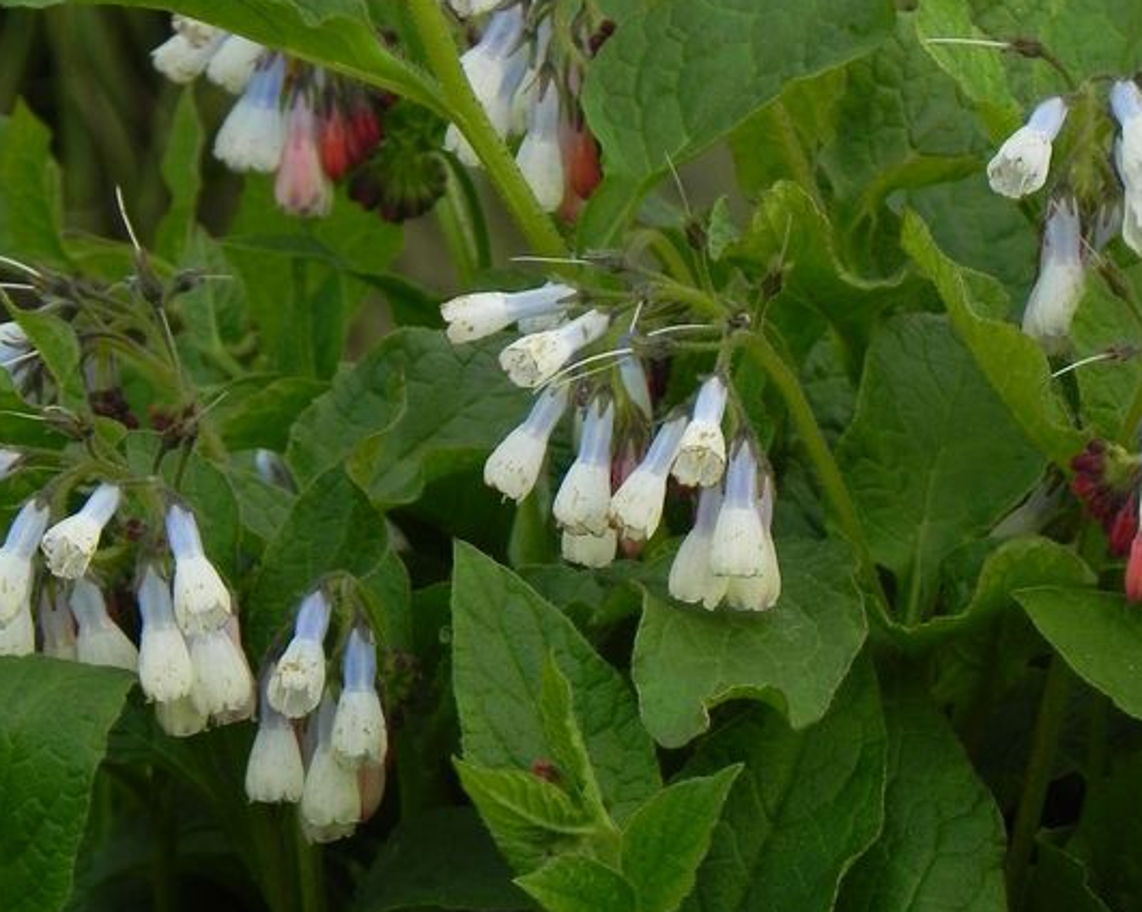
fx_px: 10537
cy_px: 439
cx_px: 533
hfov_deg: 6.2
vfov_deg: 5.0
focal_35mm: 312
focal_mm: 37.7
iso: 160
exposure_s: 1/160
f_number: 5
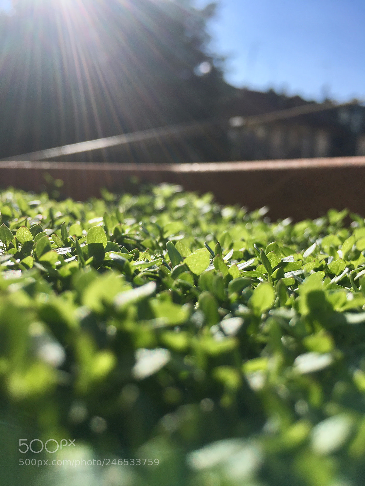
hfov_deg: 48.2
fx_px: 408
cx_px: 182
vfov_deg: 61.7
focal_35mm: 29
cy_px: 243
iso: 25
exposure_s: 1/1876
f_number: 2.2
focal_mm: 4.15
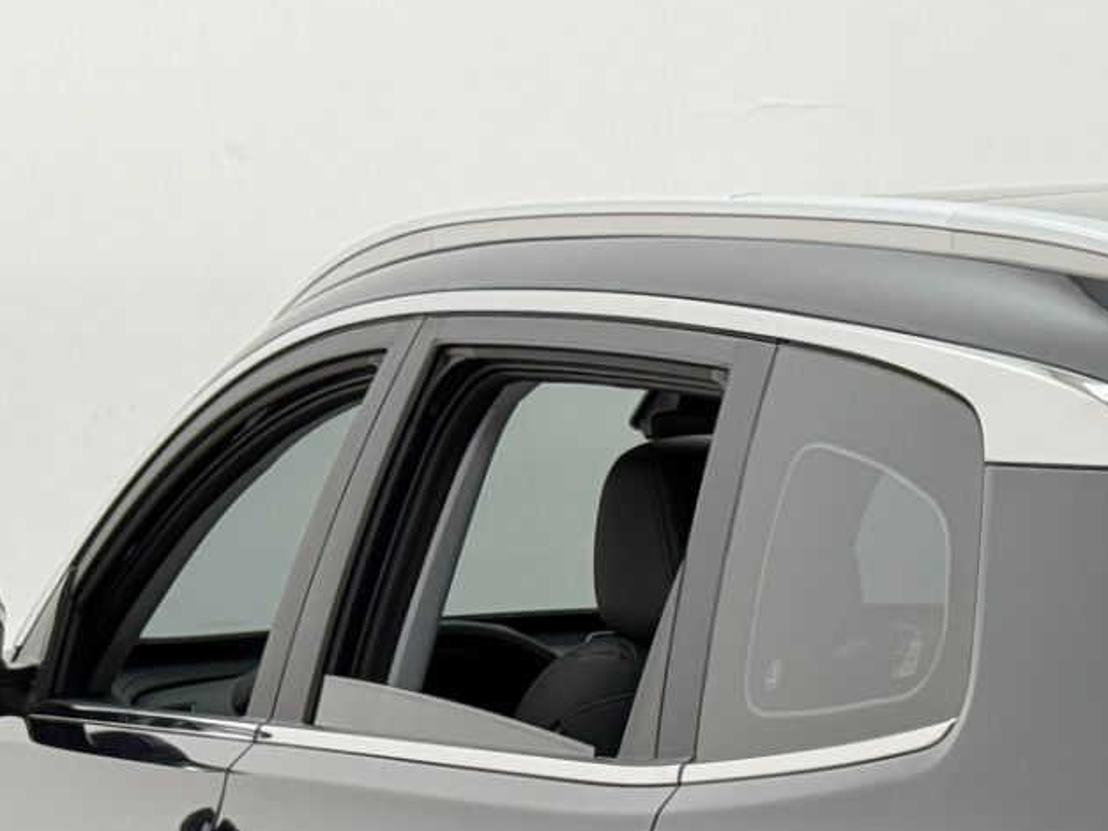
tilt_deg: -11.2
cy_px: 1183
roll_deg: +0.7
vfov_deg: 9.8
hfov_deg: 13.0
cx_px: 1370
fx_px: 4704
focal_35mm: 147
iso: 125
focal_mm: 6.76
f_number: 1.78
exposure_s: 1/60
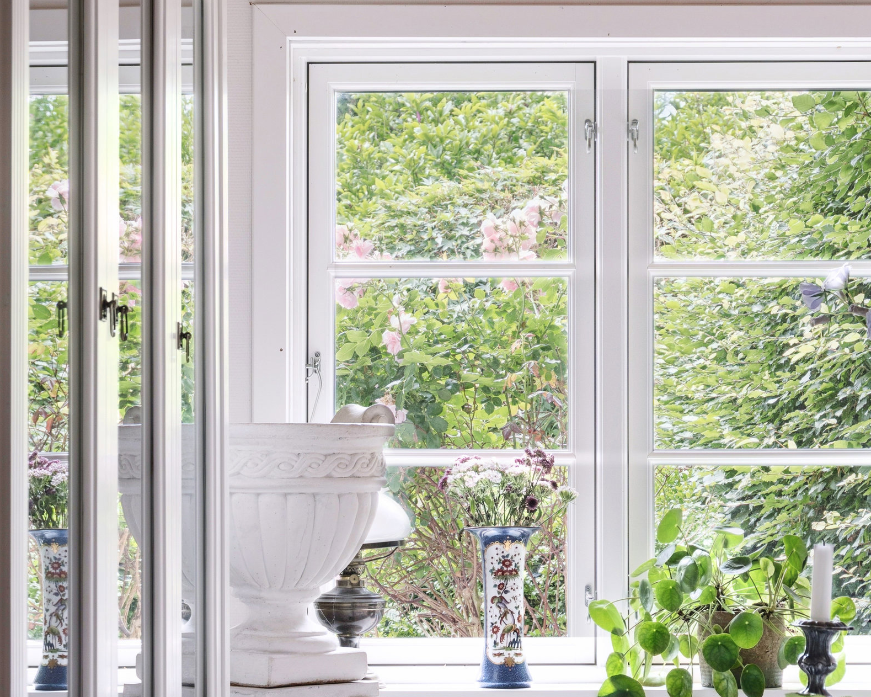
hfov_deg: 17.9
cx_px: 496
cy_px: 526
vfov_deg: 14.3
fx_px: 2758
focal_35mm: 107
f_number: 6.3
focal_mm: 40
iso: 200
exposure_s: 1/60
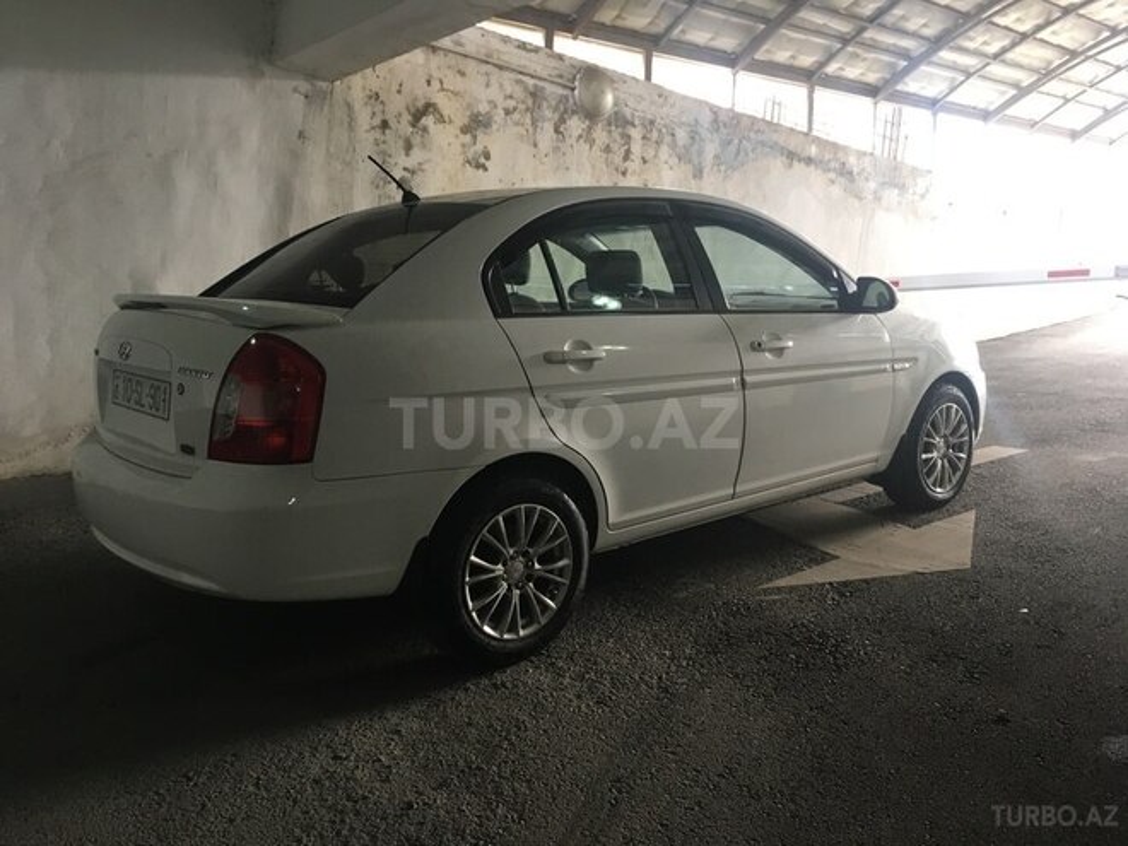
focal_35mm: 29
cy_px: 423
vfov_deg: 48.2
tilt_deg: -2.1
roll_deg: -3.5
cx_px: 564
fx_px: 945
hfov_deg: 61.7
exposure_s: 1/33
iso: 125
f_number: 2.2
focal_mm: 4.15
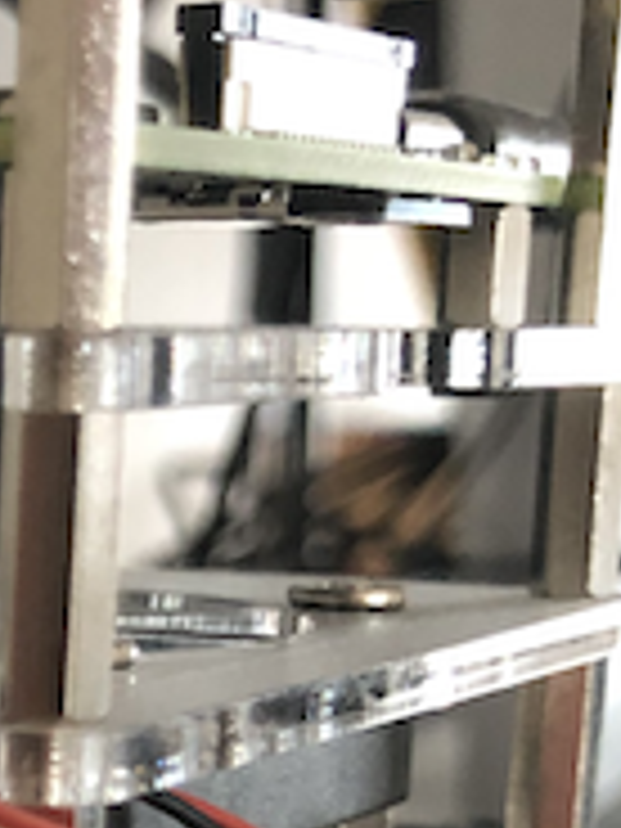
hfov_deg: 11.3
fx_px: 2918
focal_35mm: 122
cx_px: -490
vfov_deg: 15.2
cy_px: 1152
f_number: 1.8
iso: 100
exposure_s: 1/4
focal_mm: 4
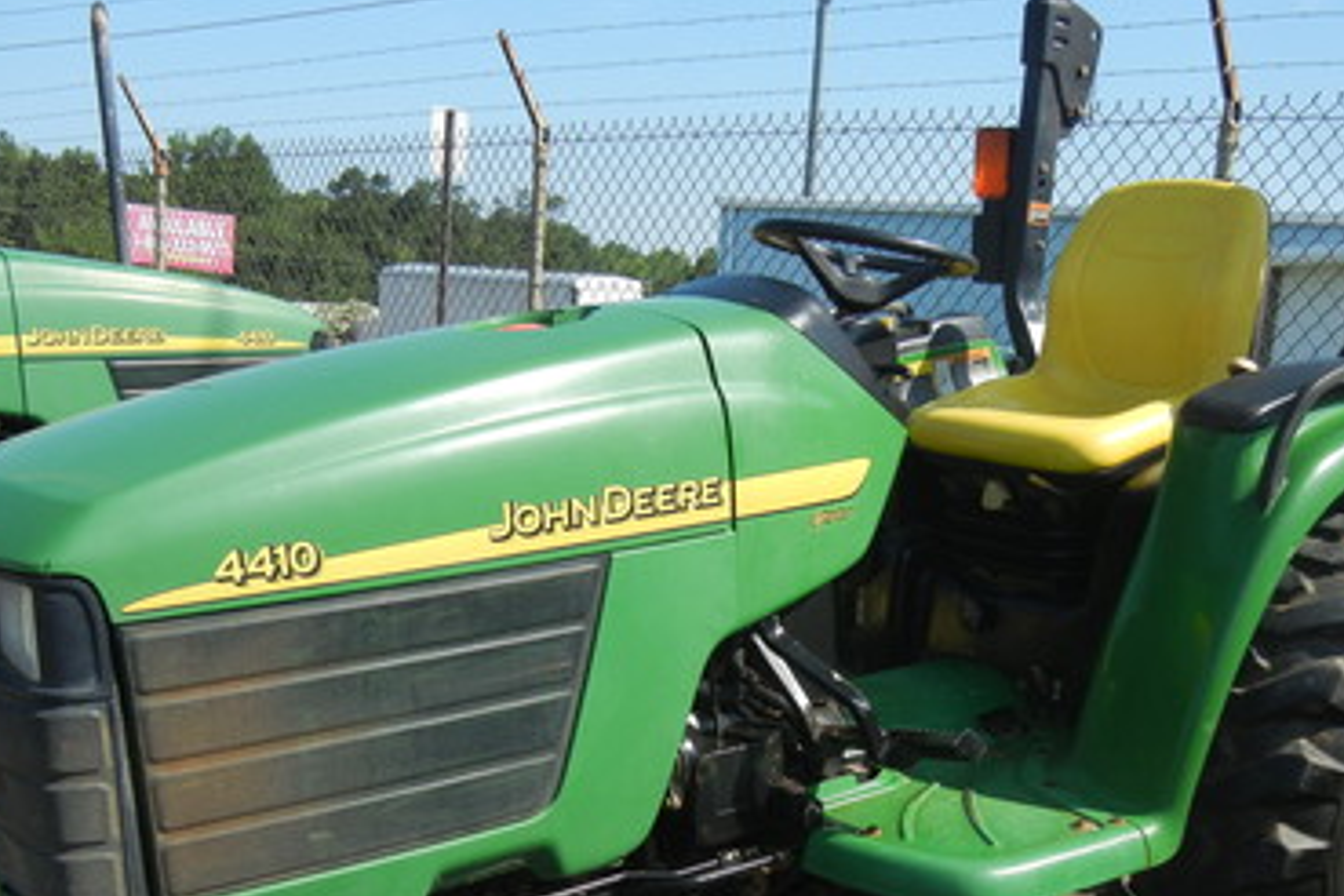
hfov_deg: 42.6
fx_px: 1717
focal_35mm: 46
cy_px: 714
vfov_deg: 28.6
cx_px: 765
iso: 160
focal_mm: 5.4
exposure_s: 1/293
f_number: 7
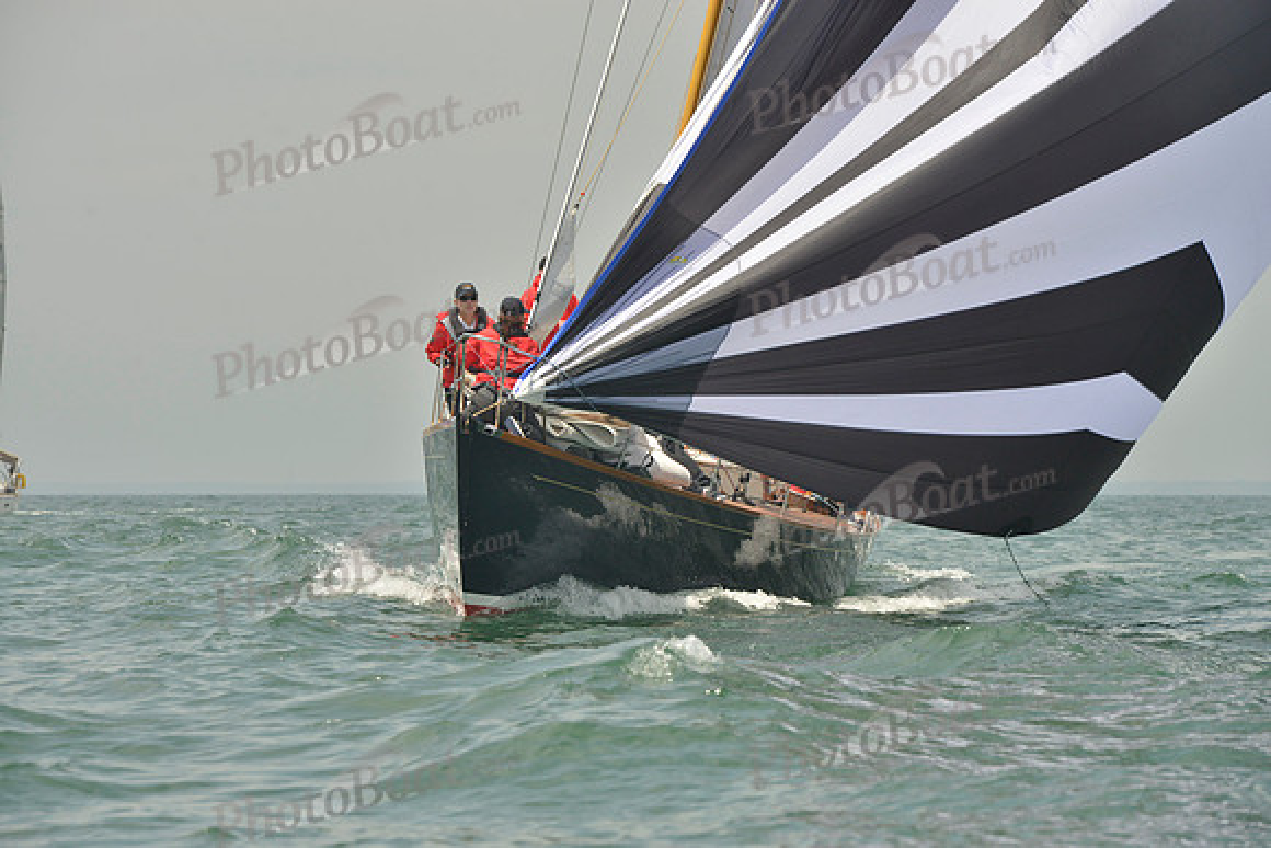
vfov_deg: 8.1
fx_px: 6003
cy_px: 424
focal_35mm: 170
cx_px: 636
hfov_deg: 12.1
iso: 560
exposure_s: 1/1600
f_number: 10
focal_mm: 170
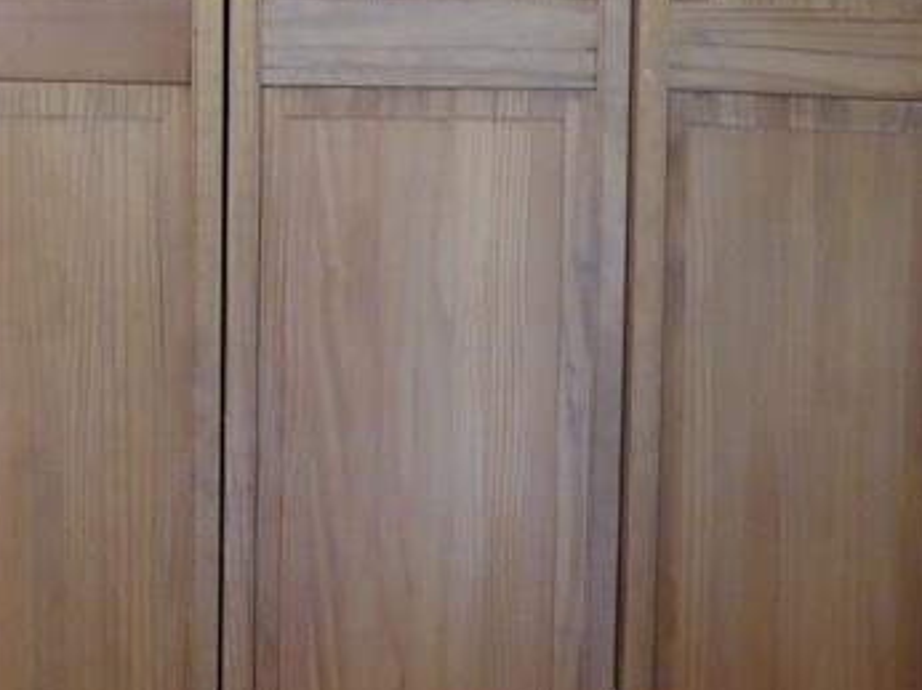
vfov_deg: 19.7
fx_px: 1970
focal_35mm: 74
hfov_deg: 25.8
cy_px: 538
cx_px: 171
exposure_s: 1/20
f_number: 3.3
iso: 400
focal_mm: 4.3
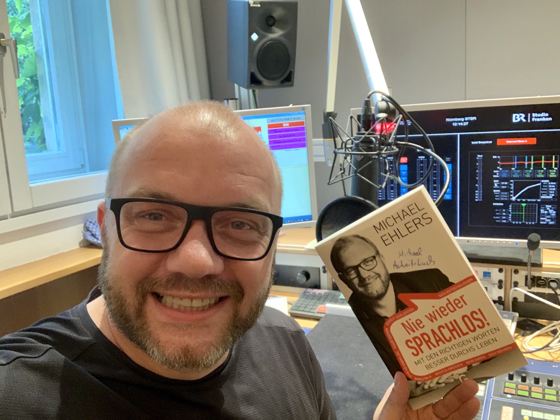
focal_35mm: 32
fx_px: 518
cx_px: 280
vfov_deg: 44.2
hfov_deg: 56.8
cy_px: 210
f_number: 2.2
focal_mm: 2.87
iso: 320
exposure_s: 1/39
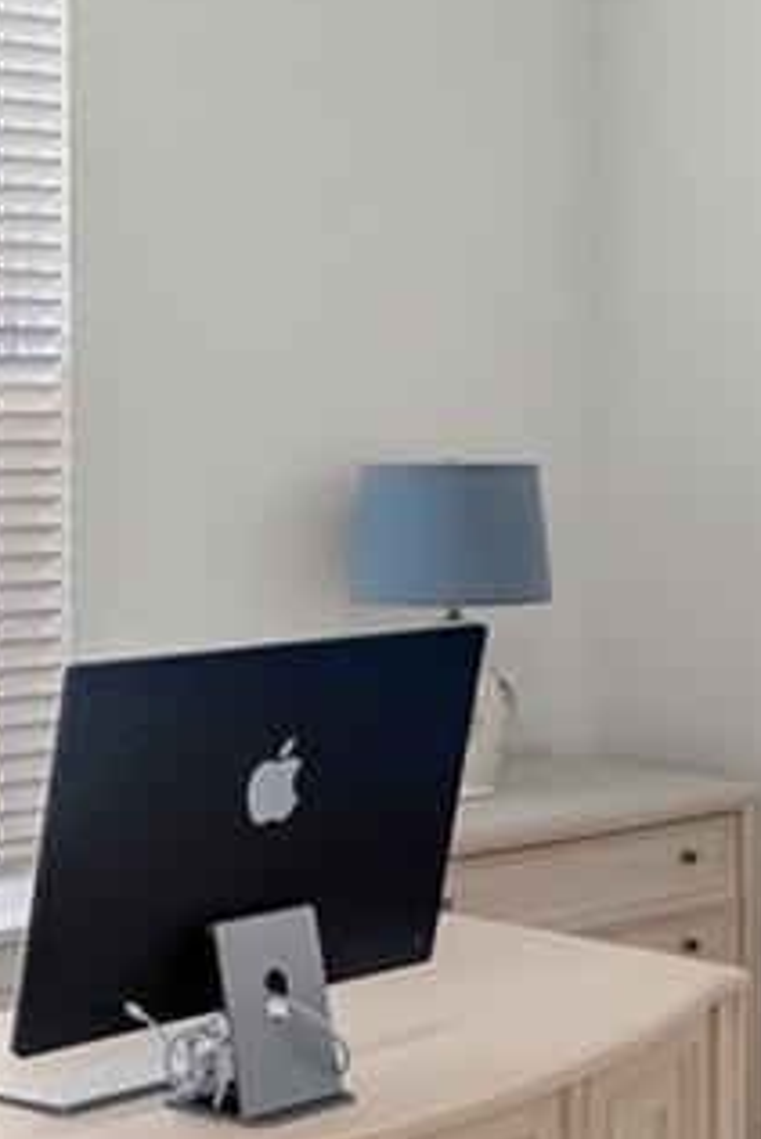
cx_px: 667
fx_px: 2565
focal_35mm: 81
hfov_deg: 16.7
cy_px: 544
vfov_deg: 25.0
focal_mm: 16
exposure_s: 1/125
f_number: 2.8
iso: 160
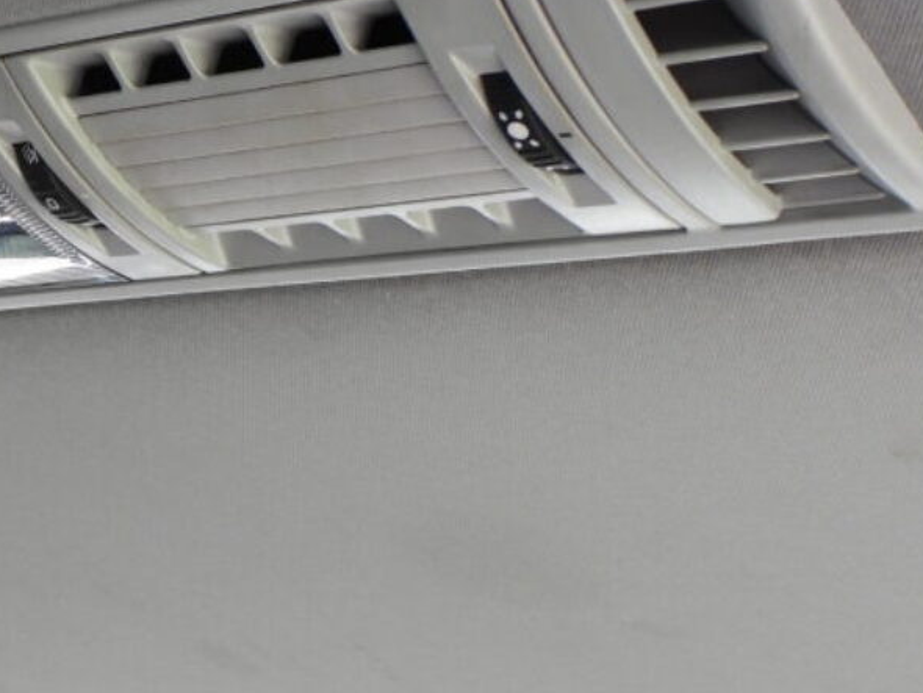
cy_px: 244
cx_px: -232
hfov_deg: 19.3
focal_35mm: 95
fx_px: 2534
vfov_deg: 15.5
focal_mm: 6.3
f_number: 3.2
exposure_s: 1/30
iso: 125
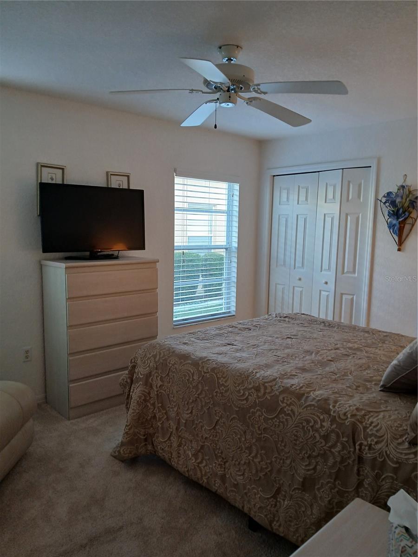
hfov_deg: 53.1
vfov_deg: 67.3
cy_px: 278
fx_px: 419
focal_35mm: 26
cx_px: 209
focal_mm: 3.98
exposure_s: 1/60
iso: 160
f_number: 1.8
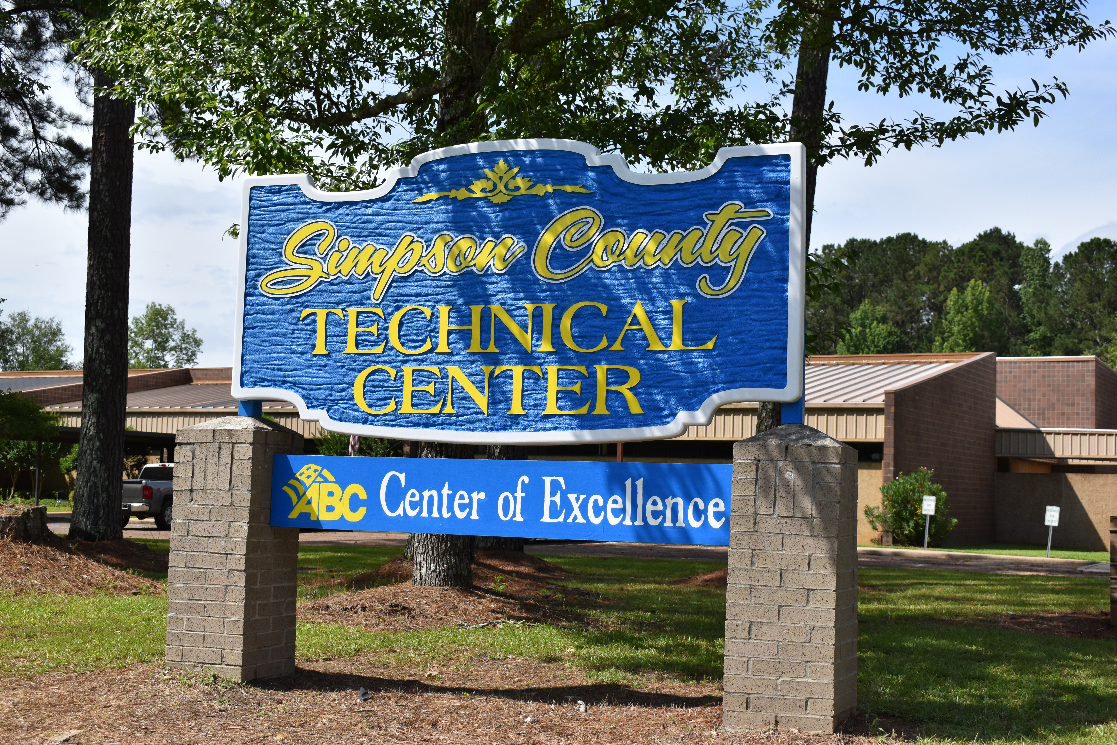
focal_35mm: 45
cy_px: 372
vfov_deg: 29.9
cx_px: 558
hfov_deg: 43.6
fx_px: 1396
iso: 400
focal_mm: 30
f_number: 7.1
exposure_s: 1/1600
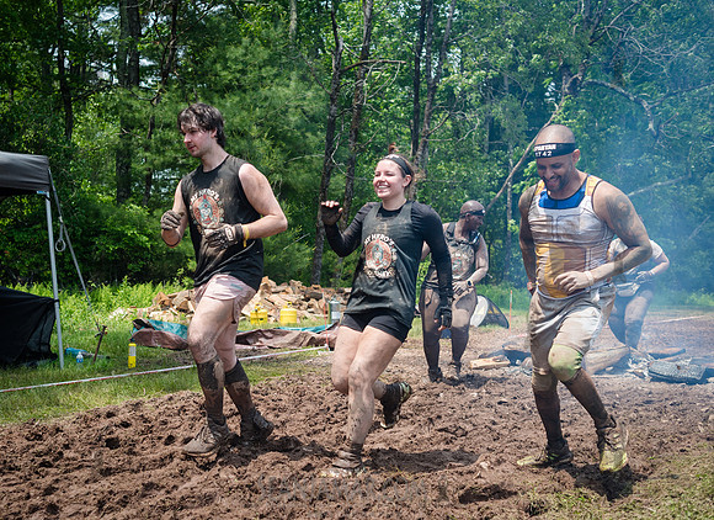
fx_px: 858
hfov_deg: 44.9
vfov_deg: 33.7
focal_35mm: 42
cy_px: 292
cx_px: 273
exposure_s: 1/1250
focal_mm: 35
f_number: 4
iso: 250
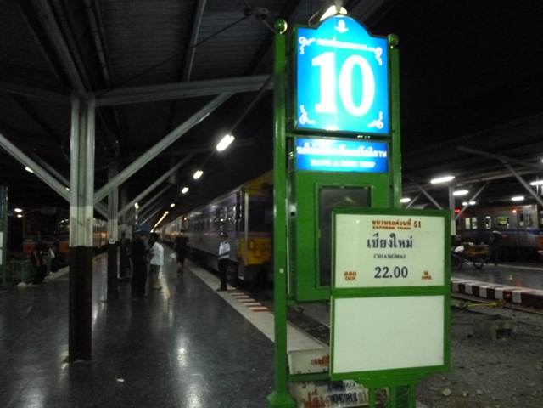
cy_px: 204
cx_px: 272
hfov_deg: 63.4
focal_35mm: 28
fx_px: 439
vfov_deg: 49.7
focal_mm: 5
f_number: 3.1
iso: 1000
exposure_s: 1/15
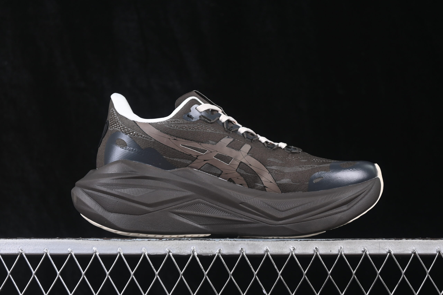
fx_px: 923
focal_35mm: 75
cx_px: 222
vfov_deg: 18.2
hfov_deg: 27.0
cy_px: 148
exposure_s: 1/60
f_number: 6.3
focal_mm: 50
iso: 160
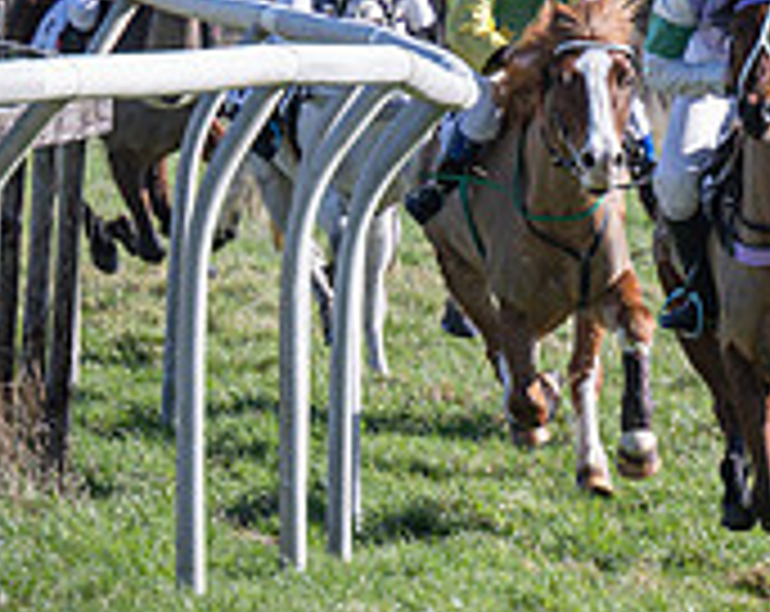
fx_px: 22146
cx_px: 952
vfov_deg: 1.6
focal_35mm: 974
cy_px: 9
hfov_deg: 2.0
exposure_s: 1/1000
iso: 125
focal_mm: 175
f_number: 4
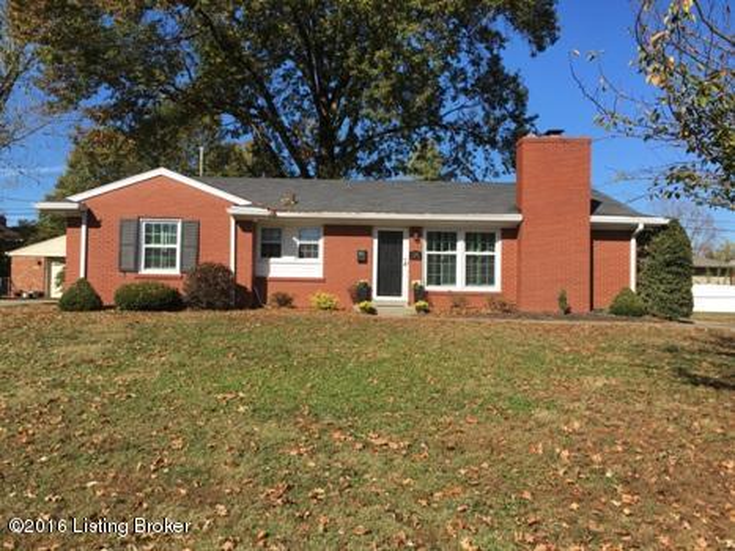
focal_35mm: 29
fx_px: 616
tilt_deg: +2.6
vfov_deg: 48.2
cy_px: 276
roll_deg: -1.1
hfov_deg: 61.7
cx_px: 368
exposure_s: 1/1425
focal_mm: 4.15
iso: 25
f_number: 2.2
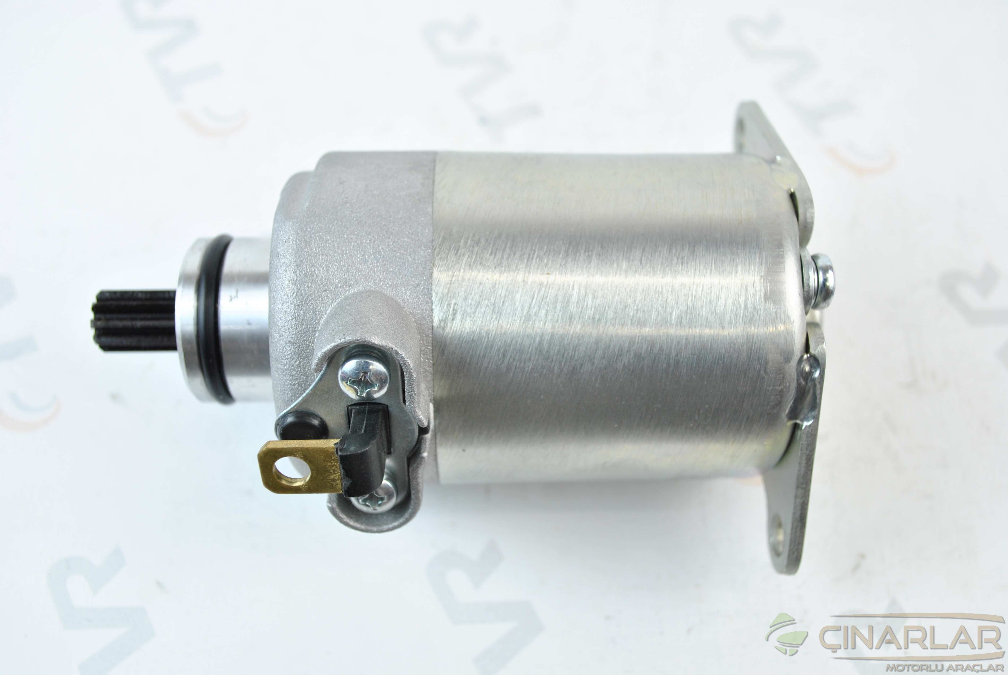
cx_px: 504
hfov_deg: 49.5
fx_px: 1093
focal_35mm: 39
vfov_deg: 34.3
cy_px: 338
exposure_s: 1/25
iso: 200
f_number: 5
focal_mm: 26
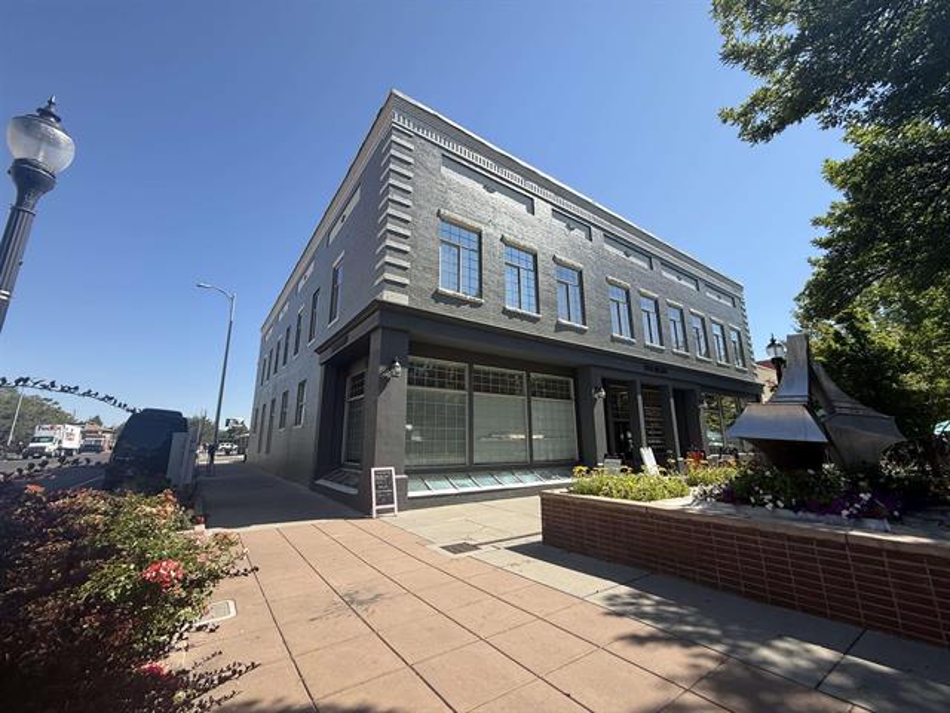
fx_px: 384
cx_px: 475
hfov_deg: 102.1
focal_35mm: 14
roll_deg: -1.2
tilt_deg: +14.2
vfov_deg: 85.7
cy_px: 356
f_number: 2.2
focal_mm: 2.22
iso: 50
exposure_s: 1/1285
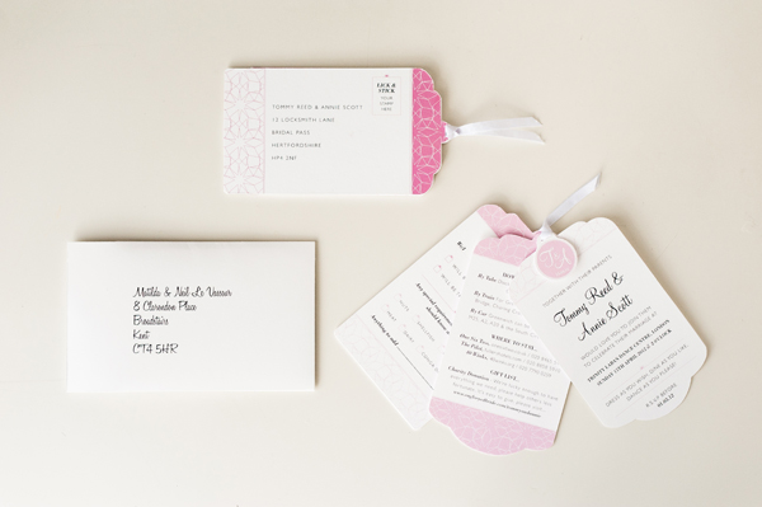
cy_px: 254
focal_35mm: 50
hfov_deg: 39.6
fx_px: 1057
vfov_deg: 26.9
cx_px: 381
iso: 400
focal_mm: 50
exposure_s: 1/100
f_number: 3.2
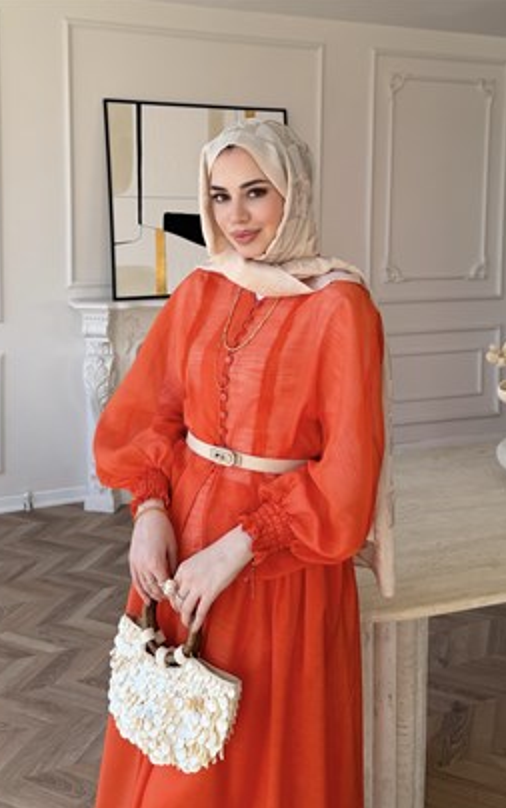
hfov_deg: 47.7
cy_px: 409
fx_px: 573
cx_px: 250
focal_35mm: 26
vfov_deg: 70.4
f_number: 1.78
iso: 80
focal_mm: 6.76
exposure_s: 1/342
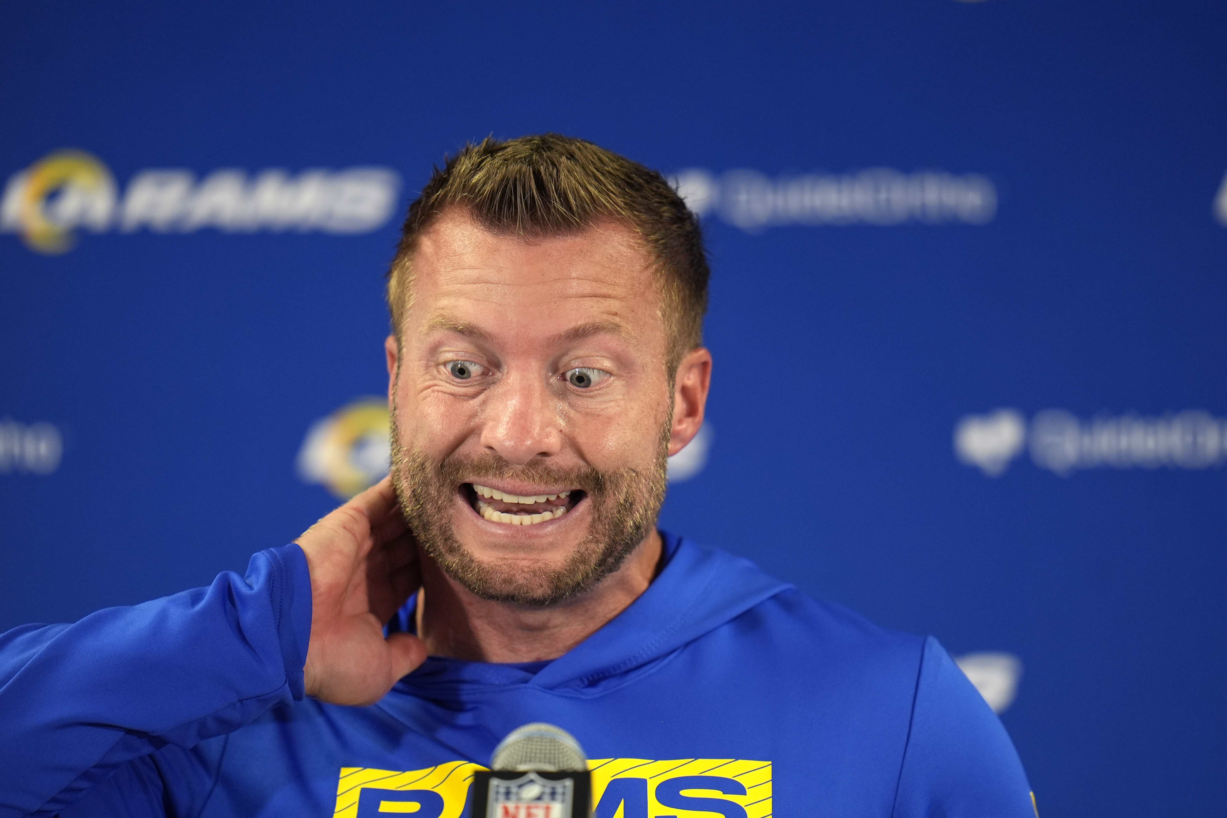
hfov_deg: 5.2
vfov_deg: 3.4
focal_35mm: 400
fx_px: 13632
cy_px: 409
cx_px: 614
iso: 1600
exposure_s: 1/320
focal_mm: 400
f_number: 2.8
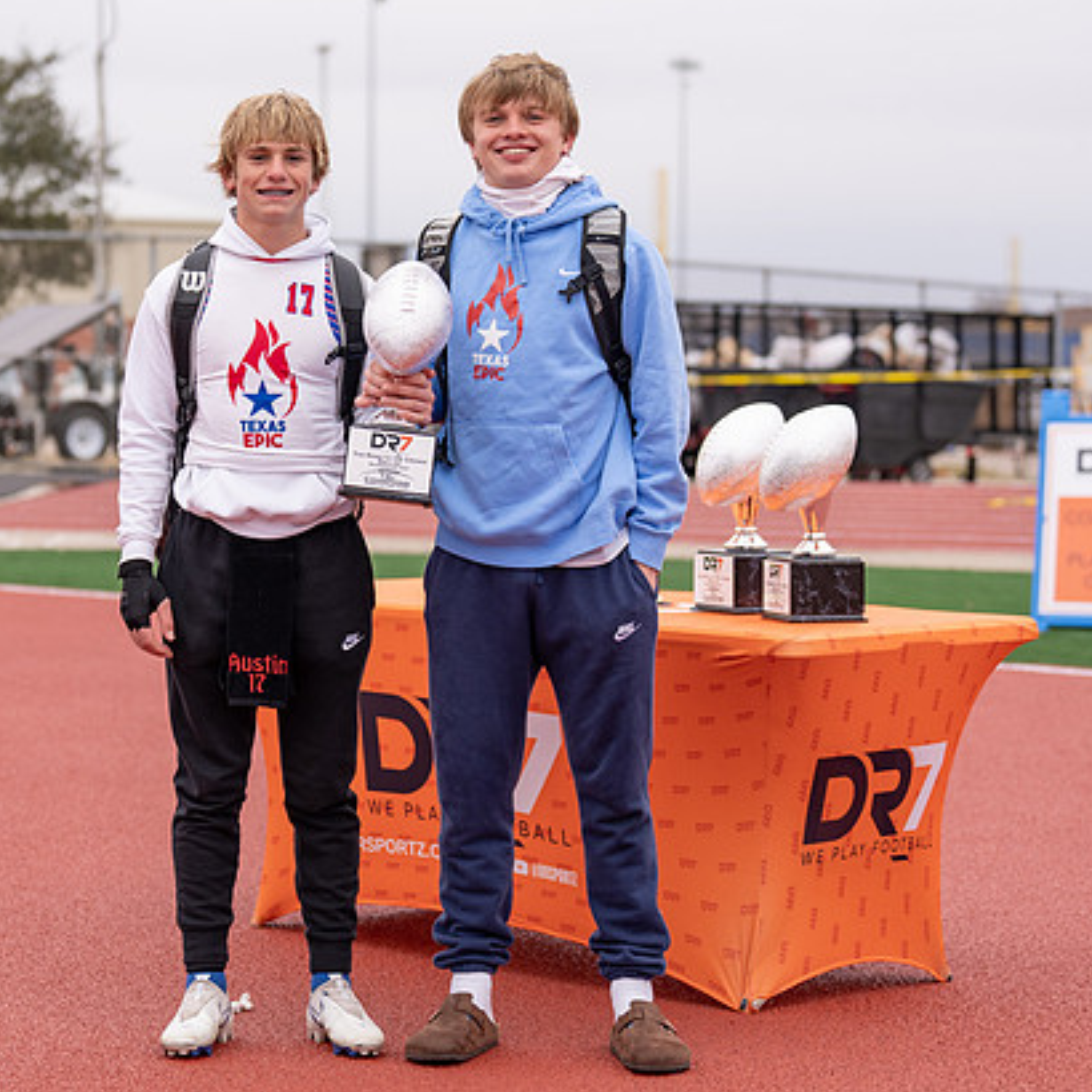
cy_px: 498
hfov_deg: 16.4
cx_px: 368
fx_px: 3783
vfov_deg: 16.4
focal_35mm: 106
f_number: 2.8
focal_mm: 70
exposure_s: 1/1000
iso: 100
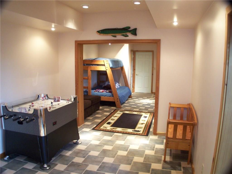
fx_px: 255
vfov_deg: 37.7
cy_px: 87
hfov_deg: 49.0
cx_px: 116
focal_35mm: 38
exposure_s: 1/8
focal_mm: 6.3
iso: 140
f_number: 2.8
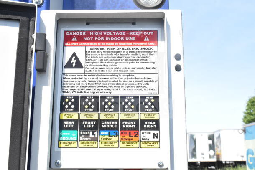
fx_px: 329
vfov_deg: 29.0
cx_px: 128
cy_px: 85
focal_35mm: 46
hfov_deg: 42.3
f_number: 14
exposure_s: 1/500
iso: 1600
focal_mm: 31
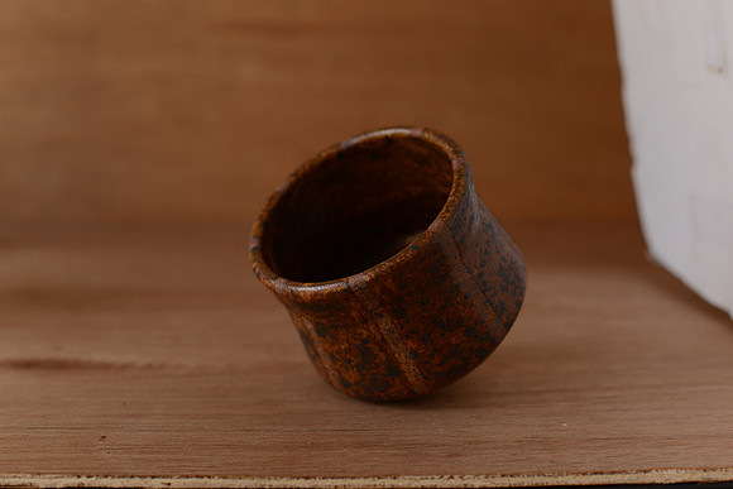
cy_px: 244
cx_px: 366
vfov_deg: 27.0
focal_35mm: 50
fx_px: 1018
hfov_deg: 39.6
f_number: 4.5
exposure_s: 1/80
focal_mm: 50
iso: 640
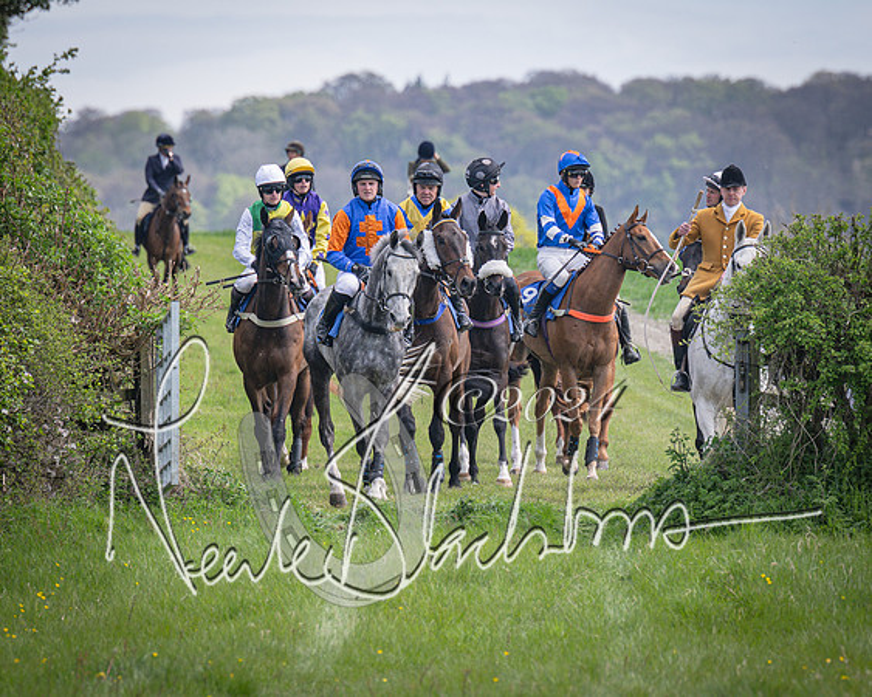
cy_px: 379
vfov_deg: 2.9
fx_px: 13680
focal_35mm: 530
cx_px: 435
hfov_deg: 3.7
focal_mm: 250
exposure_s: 1/800
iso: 200
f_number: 5
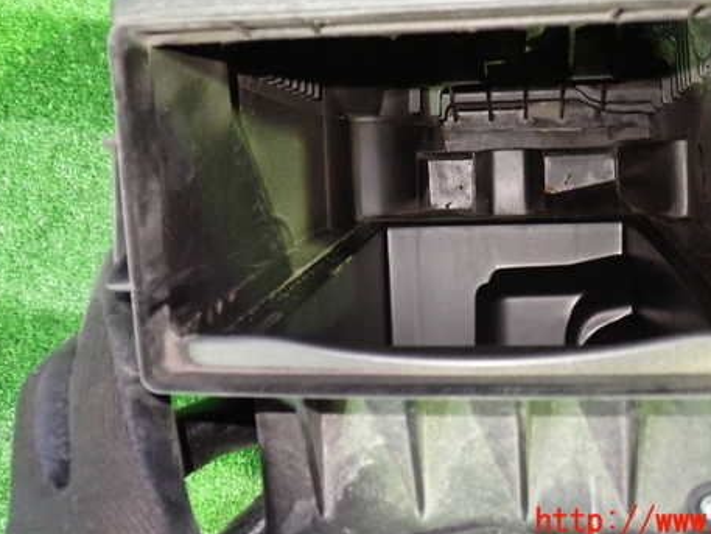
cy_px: 191
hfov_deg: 44.6
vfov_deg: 34.1
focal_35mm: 42
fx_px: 863
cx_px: 420
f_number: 2.4
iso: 800
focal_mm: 5.79
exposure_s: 1/20
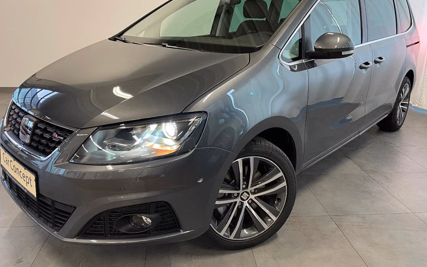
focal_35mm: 28
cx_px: 211
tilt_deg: -17.0
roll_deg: -0.4
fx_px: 326
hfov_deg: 66.5
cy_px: 111
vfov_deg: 44.4
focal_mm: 4.2
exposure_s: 1/50
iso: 160
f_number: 1.6
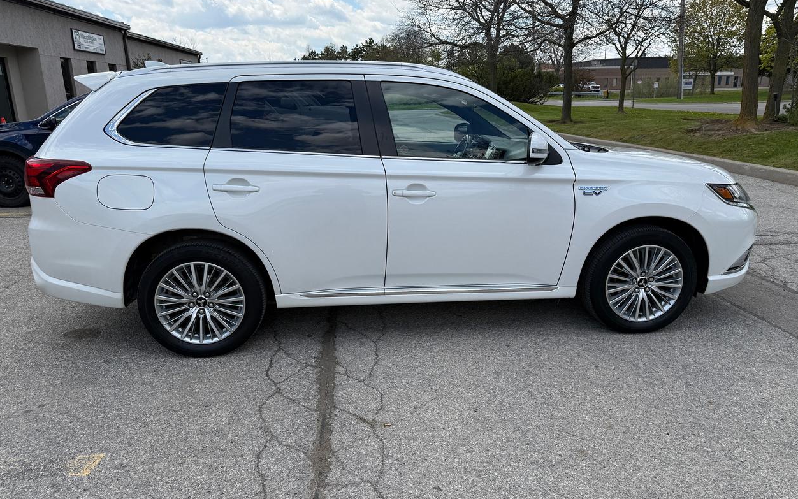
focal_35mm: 26
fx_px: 566
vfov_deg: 47.6
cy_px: 257
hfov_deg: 70.4
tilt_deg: -16.0
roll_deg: +1.5
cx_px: 396
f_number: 1.78
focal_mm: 6.76
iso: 80
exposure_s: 1/3279
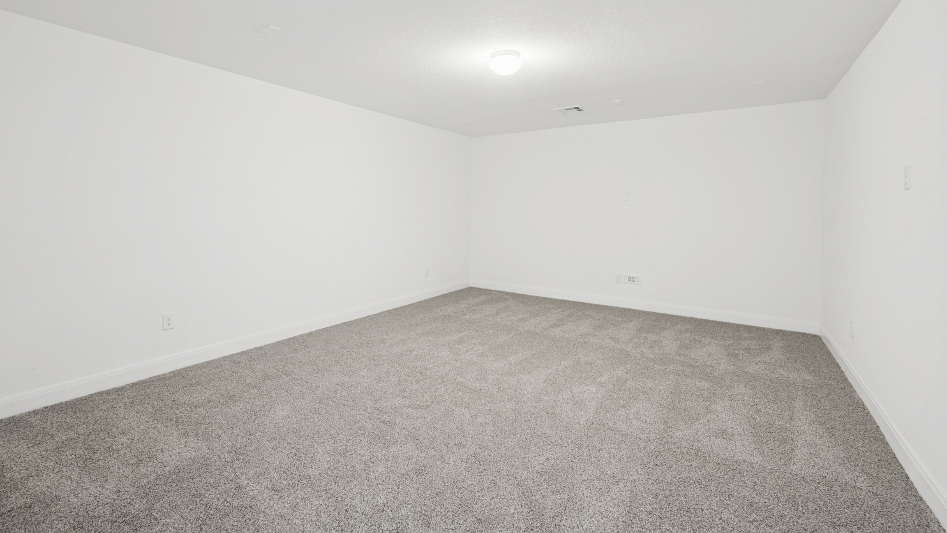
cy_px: 213
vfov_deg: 66.5
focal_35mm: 16
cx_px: 437
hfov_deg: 99.2
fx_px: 402
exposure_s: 1
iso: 100
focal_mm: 14
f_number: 9
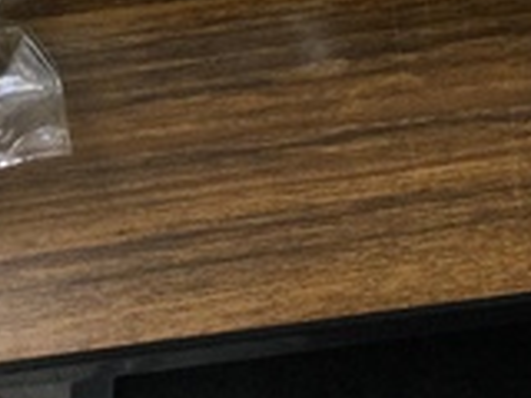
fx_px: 1902
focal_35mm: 124
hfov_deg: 15.9
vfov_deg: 10.9
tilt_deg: -58.0
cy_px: -391
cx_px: 302
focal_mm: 3.3
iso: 32
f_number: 2.4
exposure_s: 1/30
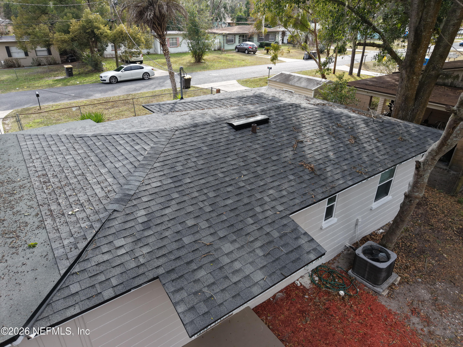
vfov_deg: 56.8
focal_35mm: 24
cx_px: 232
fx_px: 321
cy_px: 174
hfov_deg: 71.6
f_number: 1.8
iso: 150
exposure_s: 1/640
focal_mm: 8.67
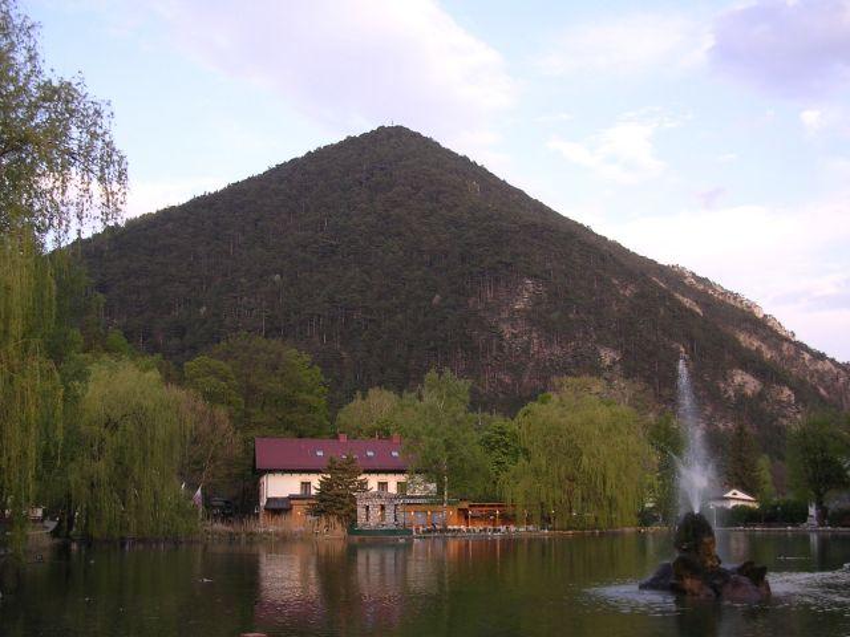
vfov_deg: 37.7
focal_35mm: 38
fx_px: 933
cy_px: 318
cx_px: 425
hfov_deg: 49.0
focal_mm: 5.8
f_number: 2.8
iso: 100
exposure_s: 1/140
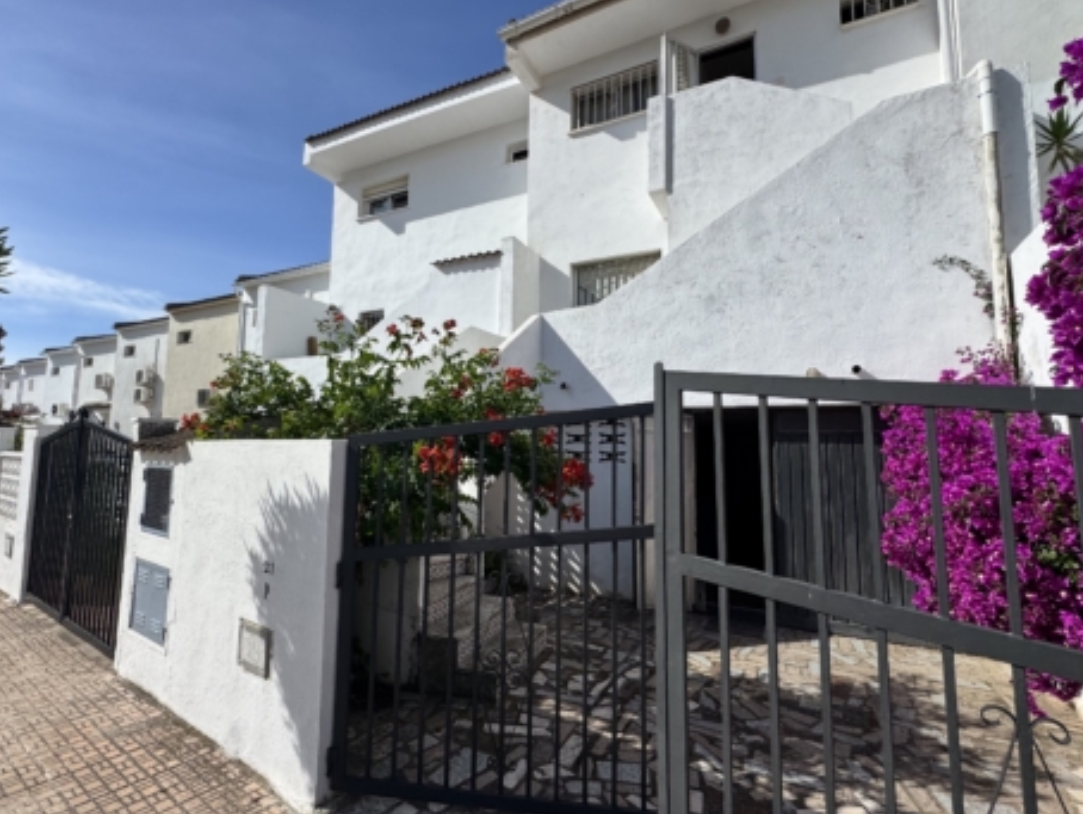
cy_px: 399
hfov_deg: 87.5
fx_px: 563
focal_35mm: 18
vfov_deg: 71.6
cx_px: 491
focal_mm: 2.22
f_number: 2.2
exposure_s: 1/3390
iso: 50
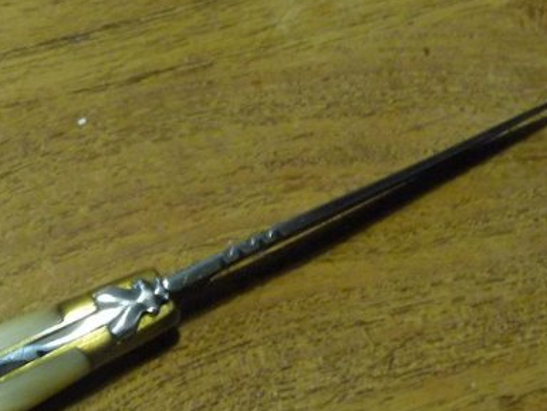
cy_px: 317
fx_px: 1249
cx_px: 58
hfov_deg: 24.0
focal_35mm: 79
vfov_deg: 18.5
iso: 400
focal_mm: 6.3
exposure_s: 1/10
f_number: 3.8
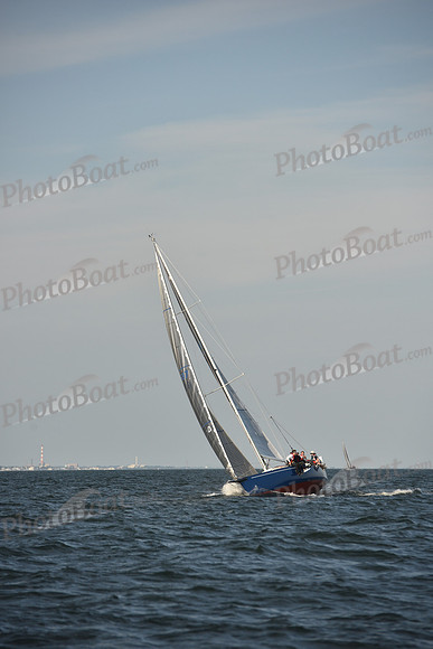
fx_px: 3606
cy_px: 324
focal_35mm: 200
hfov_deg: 6.9
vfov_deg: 10.3
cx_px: 216
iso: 250
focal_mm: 200
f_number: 5.6
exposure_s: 1/640
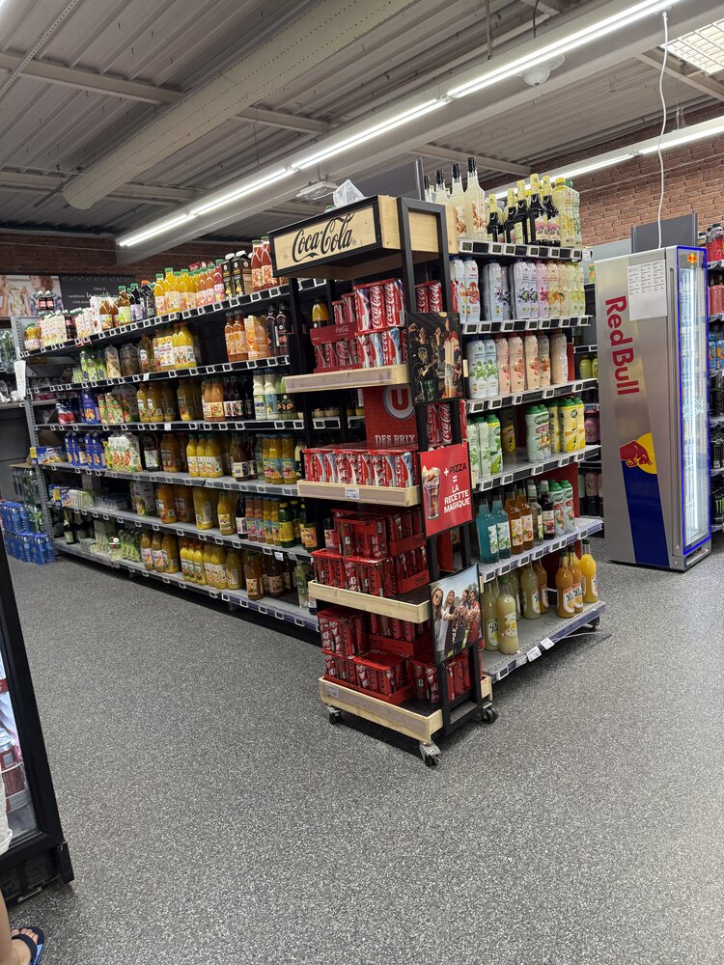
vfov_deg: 71.6
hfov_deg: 56.8
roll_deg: +3.9
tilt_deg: -10.0
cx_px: 362
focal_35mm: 24
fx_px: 669
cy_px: 482
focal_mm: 6.76
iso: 200
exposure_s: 1/100
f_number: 1.78
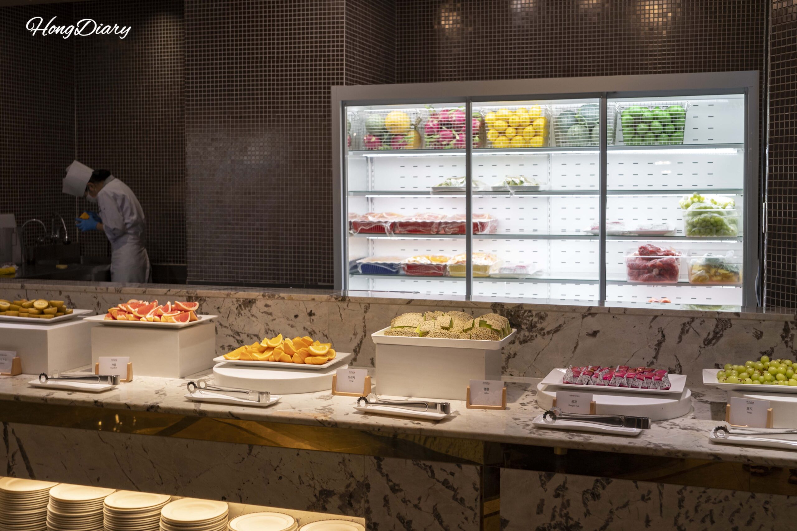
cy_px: 266
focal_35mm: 41
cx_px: 398
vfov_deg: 32.6
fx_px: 908
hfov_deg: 47.4
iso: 250
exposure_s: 1/60
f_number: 5.6
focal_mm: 41
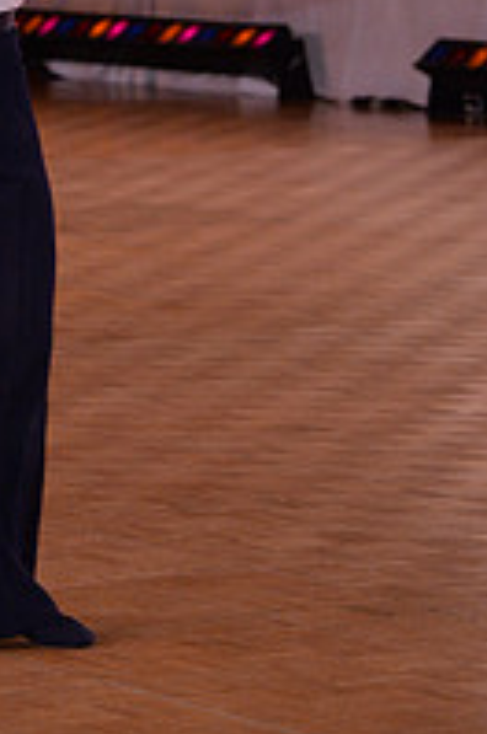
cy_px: -247
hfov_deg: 4.8
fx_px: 5803
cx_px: -72
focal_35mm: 285
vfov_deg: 7.2
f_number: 4.5
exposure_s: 1/250
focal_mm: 98
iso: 1600
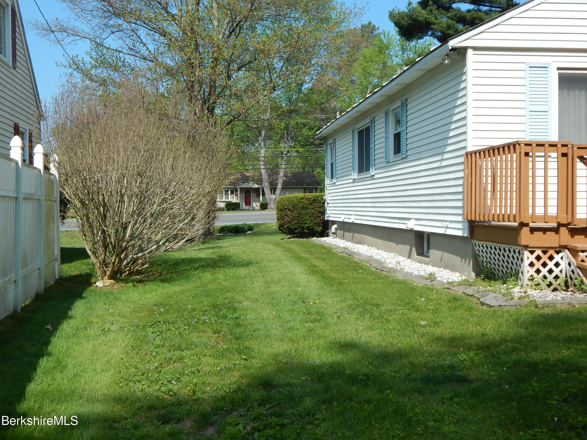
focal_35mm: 43
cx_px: 294
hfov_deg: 43.9
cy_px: 220
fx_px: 729
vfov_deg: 33.6
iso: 125
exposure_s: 1/1000
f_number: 3.6
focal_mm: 7.7
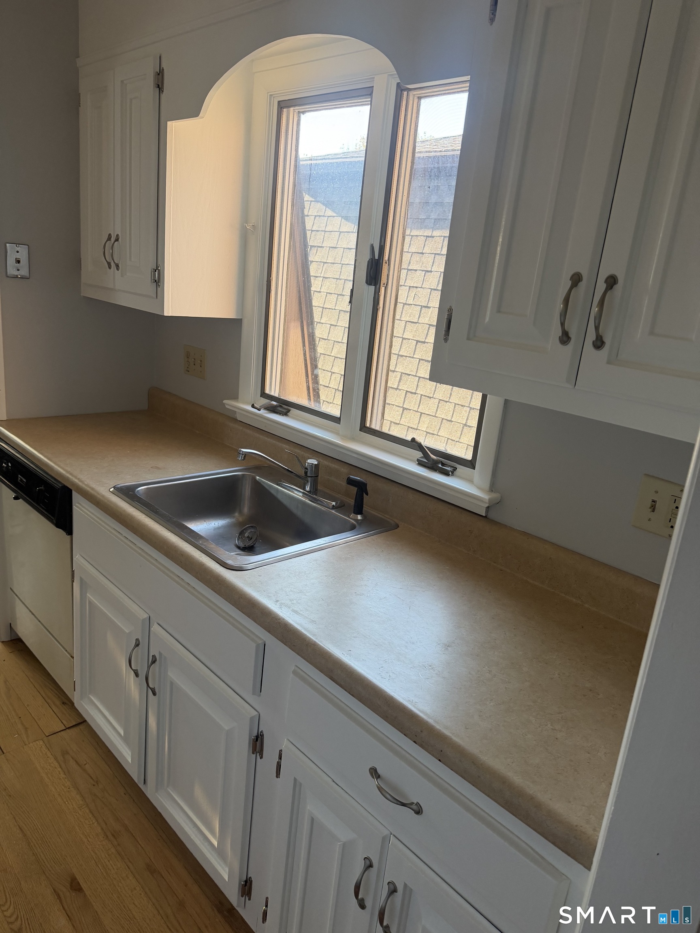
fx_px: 647
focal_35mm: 24
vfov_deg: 71.6
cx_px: 350
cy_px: 466
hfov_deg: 56.8
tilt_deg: -16.7
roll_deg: -4.9
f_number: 1.78
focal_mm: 6.76
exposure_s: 1/121
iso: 160
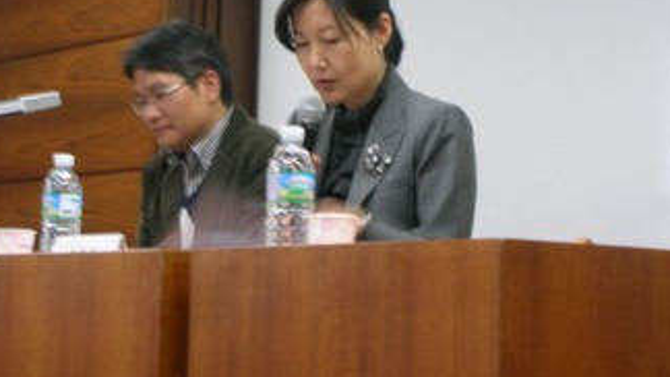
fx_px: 1954
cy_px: 70
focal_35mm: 110
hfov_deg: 19.5
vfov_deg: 11.0
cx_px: 318
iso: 55
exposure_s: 1/3.9
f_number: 4.4
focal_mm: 12.2
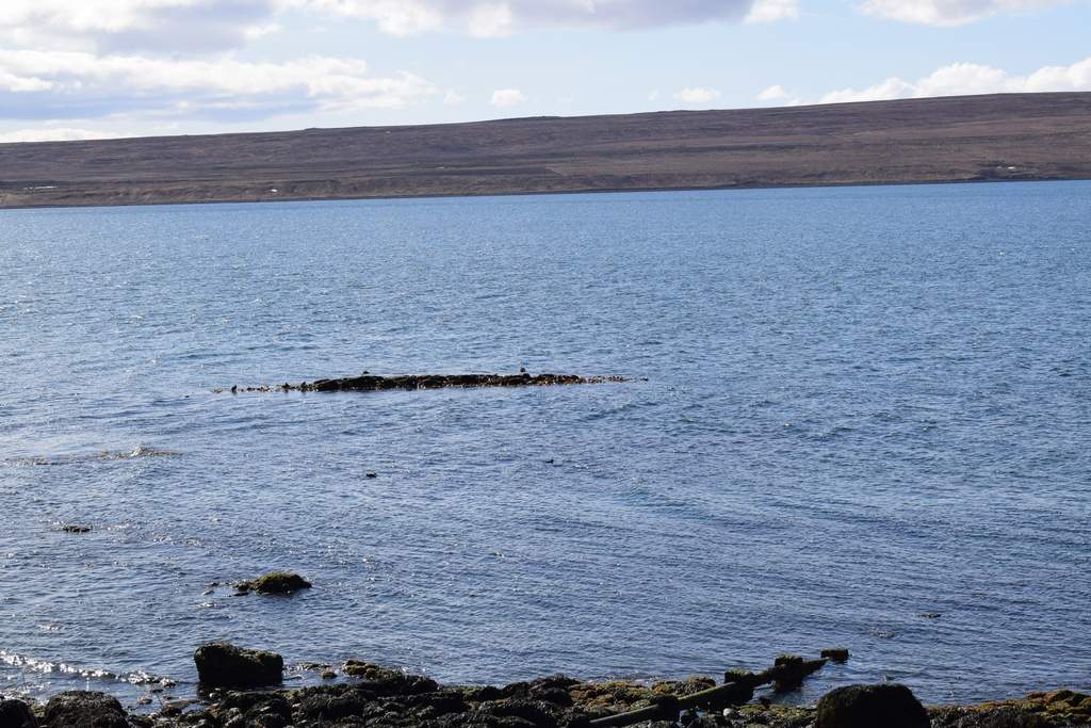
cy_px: 364
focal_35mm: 82
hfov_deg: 24.6
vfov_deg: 16.6
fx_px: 2500
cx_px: 546
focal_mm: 55
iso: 200
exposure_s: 1/500
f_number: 11
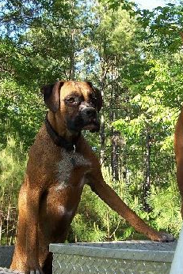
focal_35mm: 57
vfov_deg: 35.1
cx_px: 92
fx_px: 435
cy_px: 129
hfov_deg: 23.8
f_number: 2.8
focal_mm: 6.3
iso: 80
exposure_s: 1/125
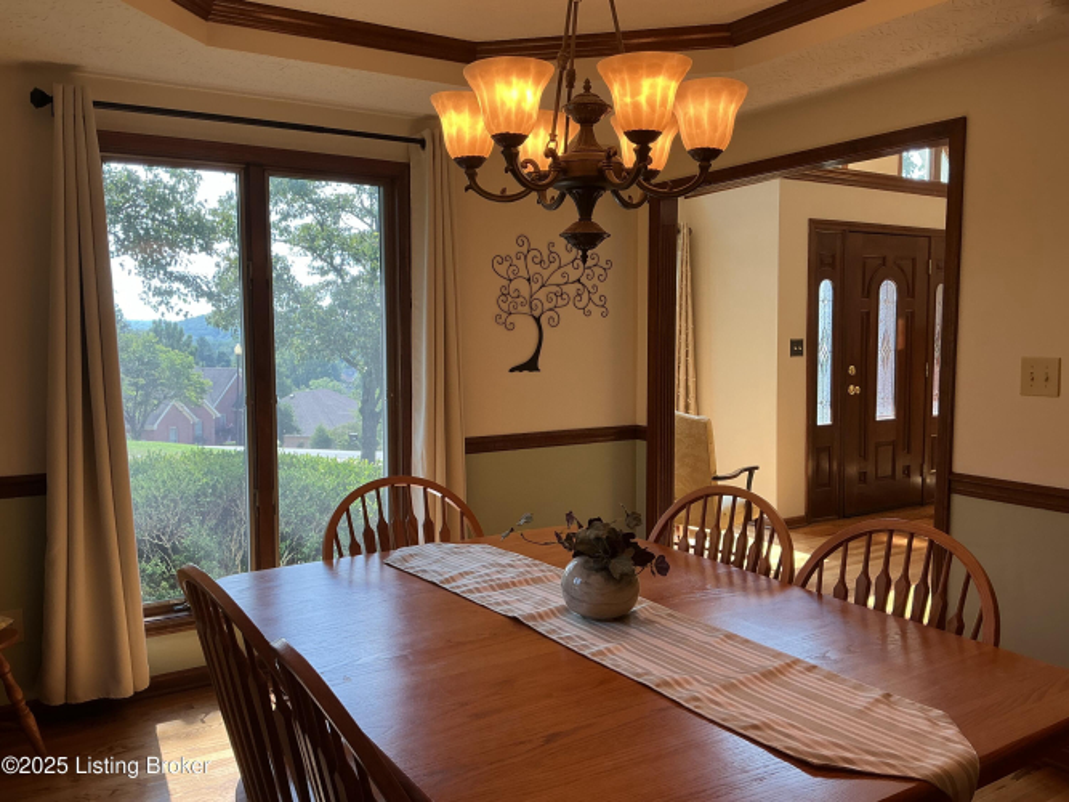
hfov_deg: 61.7
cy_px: 401
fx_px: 895
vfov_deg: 48.2
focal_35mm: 29
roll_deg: +0.3
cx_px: 534
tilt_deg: -4.8
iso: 25
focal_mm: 3
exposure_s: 1/100
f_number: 1.8
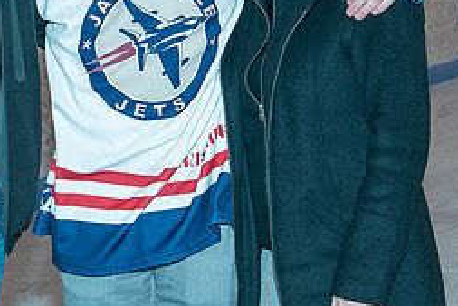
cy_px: -22
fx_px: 2011
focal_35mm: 158
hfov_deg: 13.0
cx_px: 167
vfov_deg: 8.6
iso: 200
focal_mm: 40
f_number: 4.5
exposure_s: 1/200
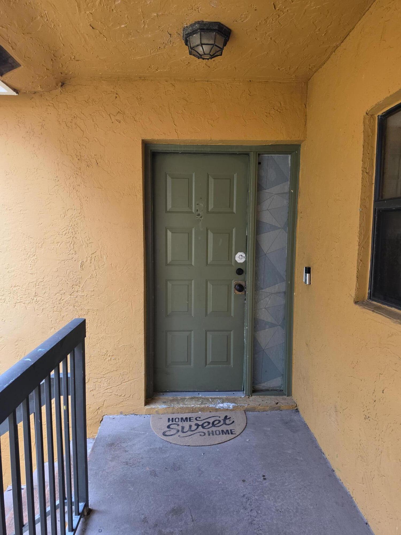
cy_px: 268
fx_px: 355
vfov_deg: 73.9
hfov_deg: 58.9
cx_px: 200
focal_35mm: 23
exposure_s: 1/120
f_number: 1.4
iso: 160
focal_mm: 6.5
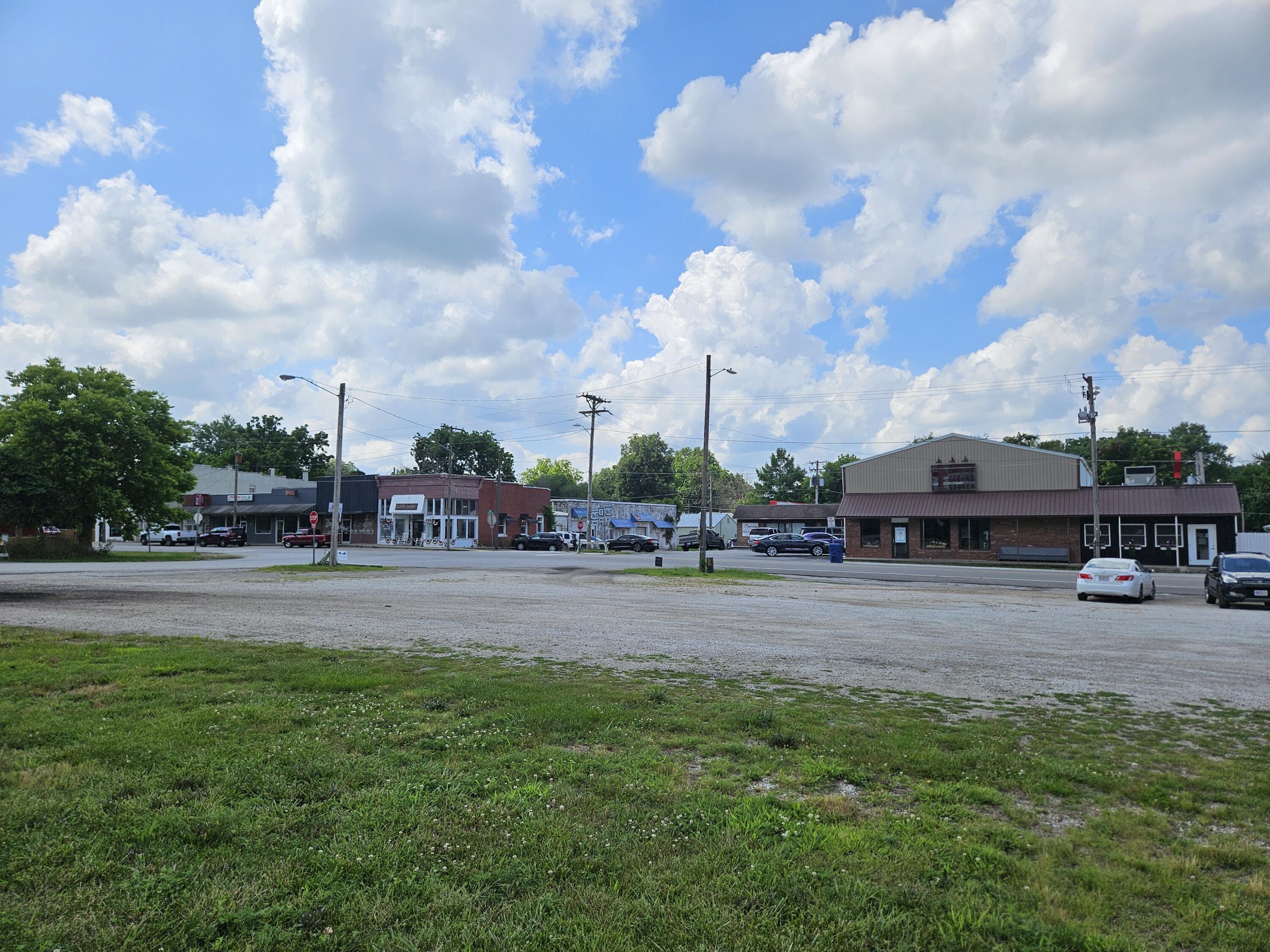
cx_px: 635
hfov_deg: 73.9
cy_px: 476
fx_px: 844
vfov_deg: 58.9
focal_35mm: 23
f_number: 1.8
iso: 25
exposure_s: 1/2859
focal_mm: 5.4
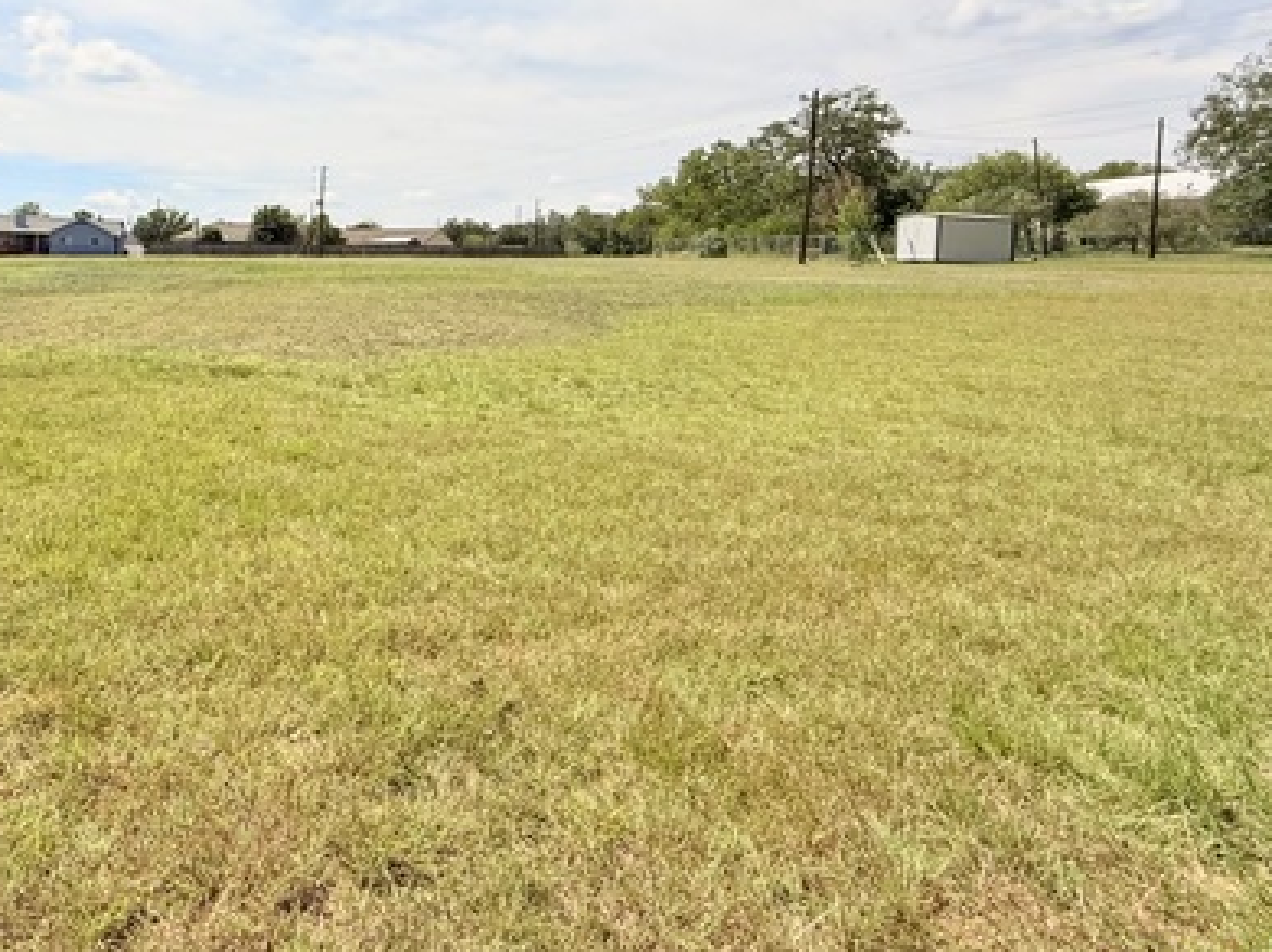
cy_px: 254
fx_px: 845
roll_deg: -2.0
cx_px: 316
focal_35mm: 23
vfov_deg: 56.3
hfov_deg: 69.1
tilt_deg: +1.4
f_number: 2.2
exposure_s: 1/5155
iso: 50
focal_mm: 2.22
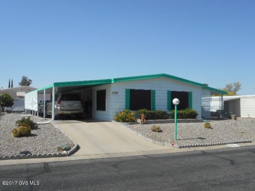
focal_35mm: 34
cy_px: 96
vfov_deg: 41.8
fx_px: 250
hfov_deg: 54.0
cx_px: 128
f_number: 4.2
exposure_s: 1/800
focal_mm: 6
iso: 80
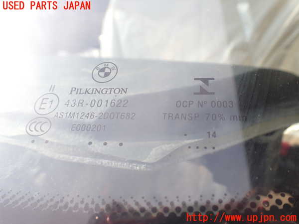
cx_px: 150
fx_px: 259
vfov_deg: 46.8
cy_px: 112
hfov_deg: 60.0
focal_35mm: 30
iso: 100
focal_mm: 5.4
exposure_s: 1/200
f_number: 3.2
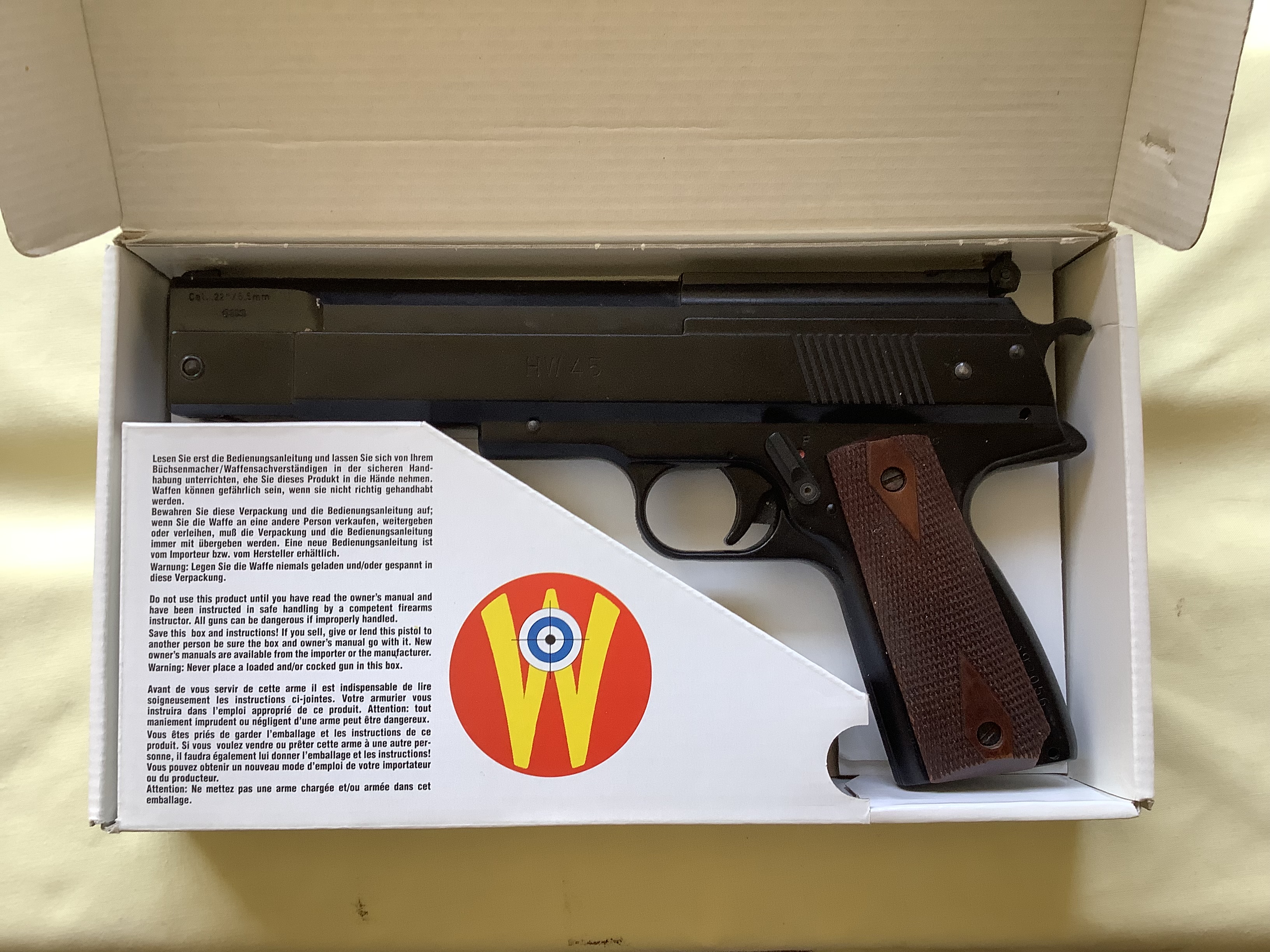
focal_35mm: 31
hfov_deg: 58.4
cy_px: 476
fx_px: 1137
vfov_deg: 45.4
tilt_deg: -85.5
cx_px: 635
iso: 64
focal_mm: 3.3
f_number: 2.4
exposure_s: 1/50
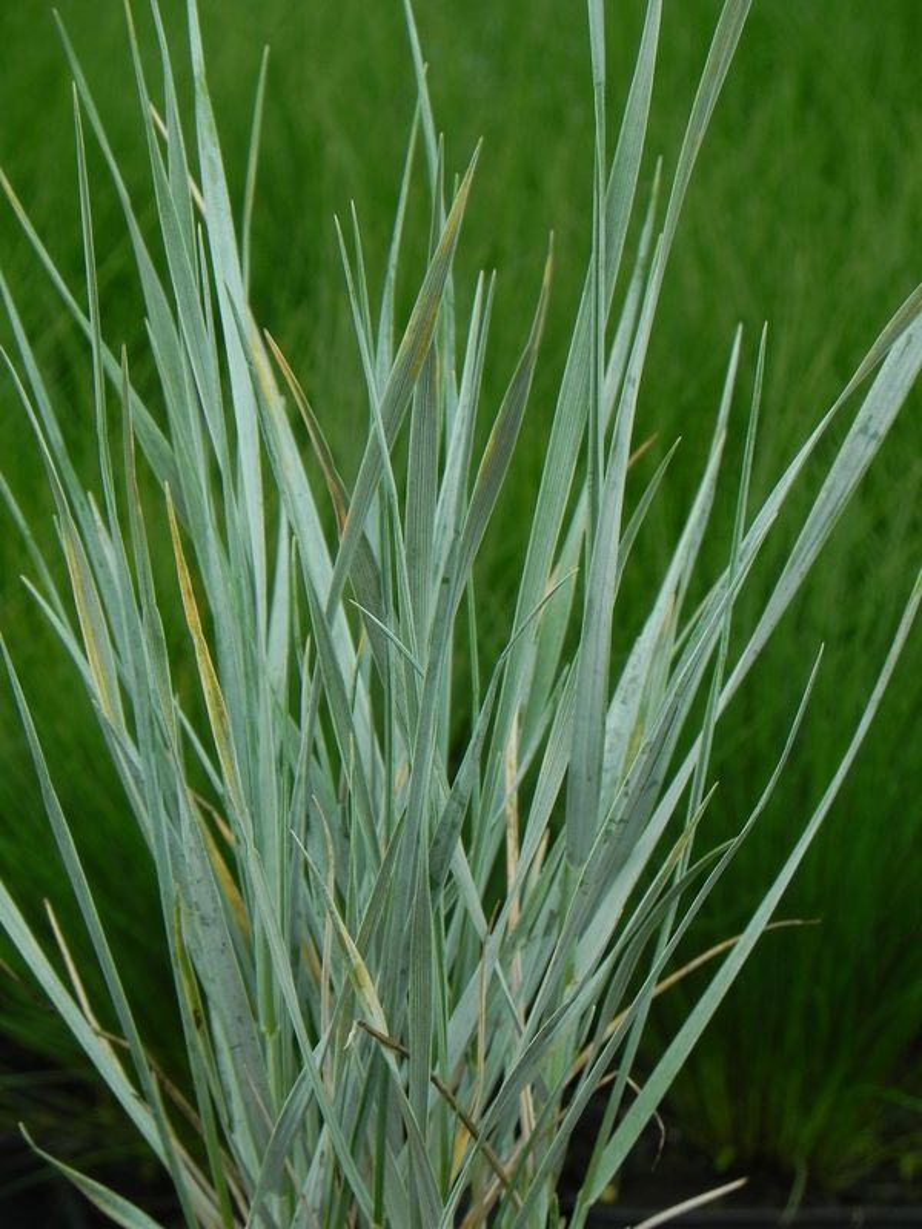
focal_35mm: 212
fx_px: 7529
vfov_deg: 9.3
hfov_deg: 7.0
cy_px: 614
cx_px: 461
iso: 160
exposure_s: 1/250
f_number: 5
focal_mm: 37.7
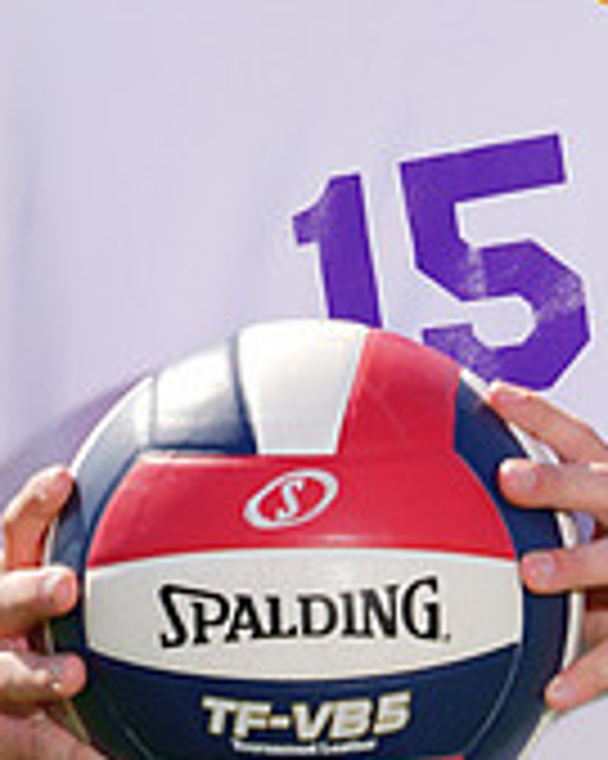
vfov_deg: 1.9
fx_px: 23459
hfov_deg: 1.5
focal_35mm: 1042
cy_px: -292
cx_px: 376
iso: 64
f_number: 7.1
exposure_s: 1/200
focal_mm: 324
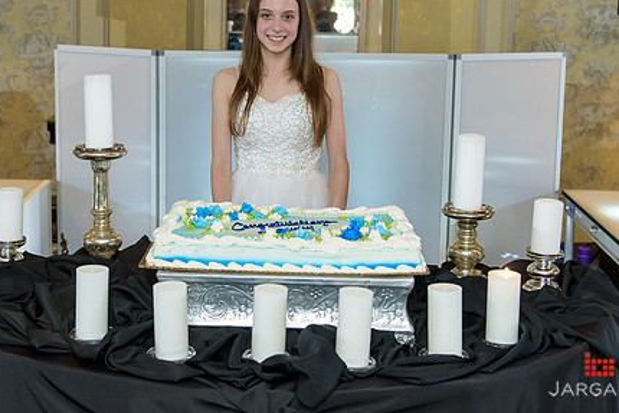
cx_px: 269
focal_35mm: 58
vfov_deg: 23.3
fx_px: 998
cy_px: 143
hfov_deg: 34.4
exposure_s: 1/125
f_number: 3.2
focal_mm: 40
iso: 1600
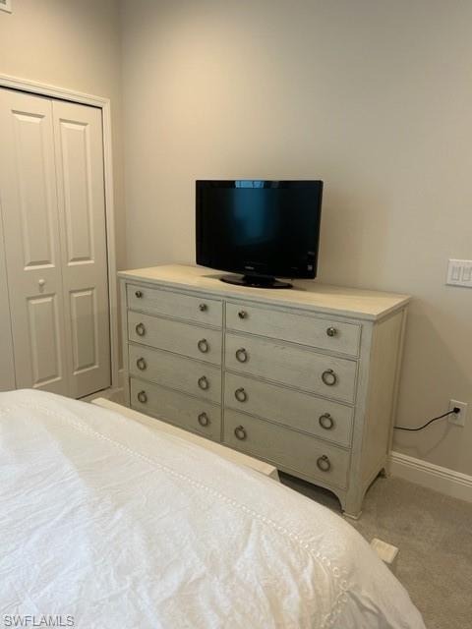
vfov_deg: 67.3
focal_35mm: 26
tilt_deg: -13.7
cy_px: 314
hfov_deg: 53.1
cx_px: 236
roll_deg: -2.4
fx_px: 473
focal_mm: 5.7
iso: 100
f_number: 1.5
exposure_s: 1/120
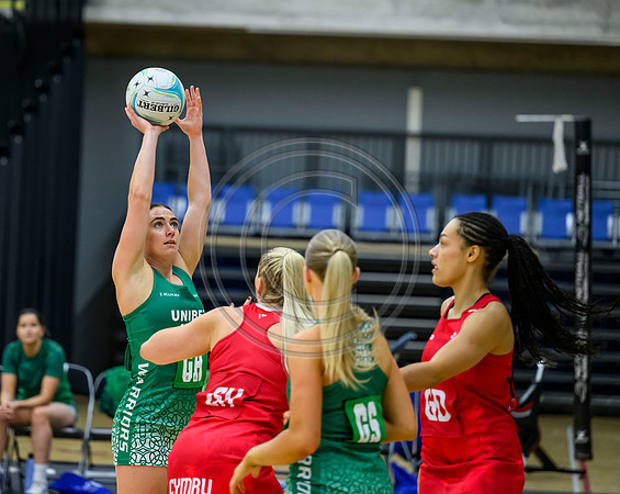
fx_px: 3222
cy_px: 218
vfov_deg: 8.8
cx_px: 206
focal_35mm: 176
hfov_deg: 11.0
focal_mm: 140
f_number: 2.8
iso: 4000
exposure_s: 1/1000
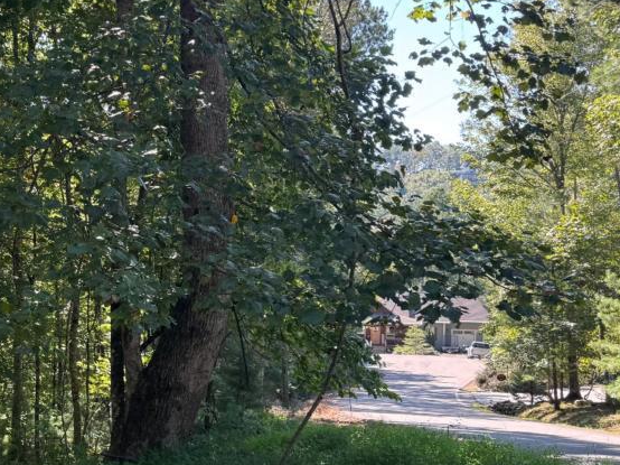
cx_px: 75
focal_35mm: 52
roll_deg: -0.5
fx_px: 931
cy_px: 261
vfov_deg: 28.0
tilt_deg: -4.4
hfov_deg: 35.0
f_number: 1.78
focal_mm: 6.76
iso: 64
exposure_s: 1/258
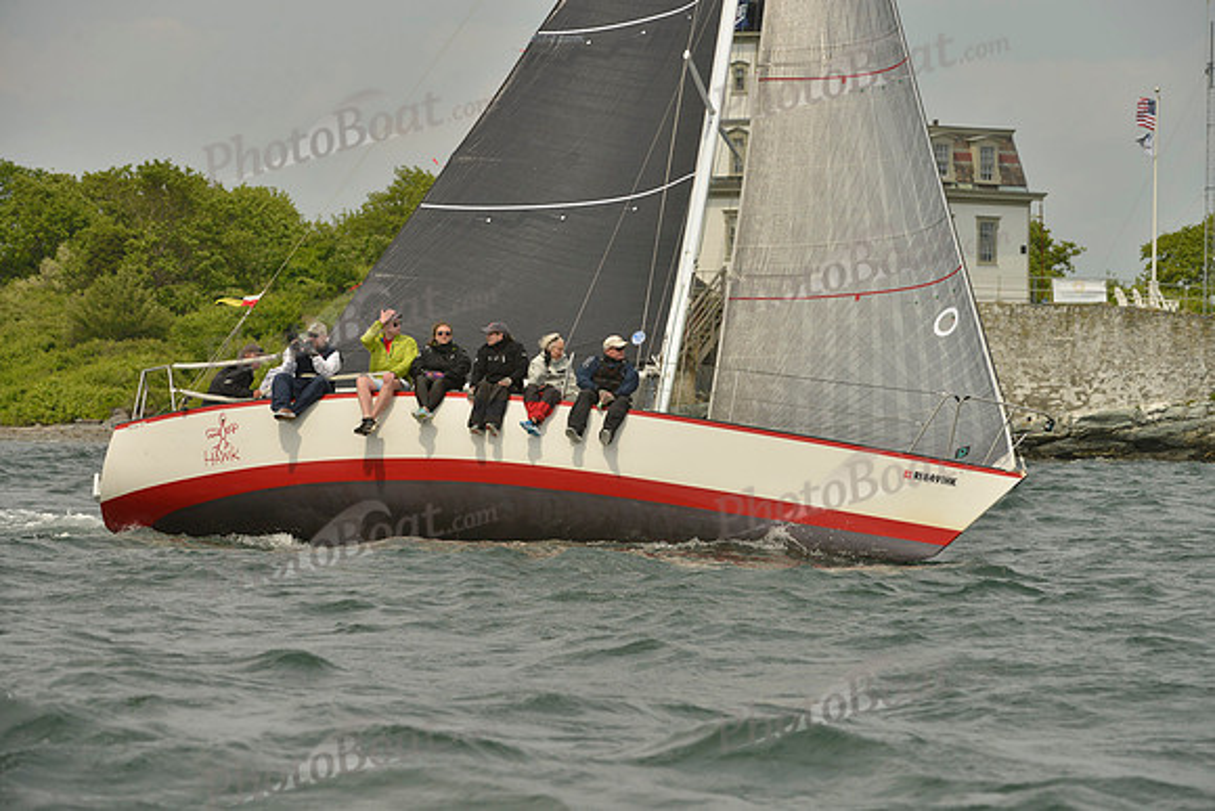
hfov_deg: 10.3
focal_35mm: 200
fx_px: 6751
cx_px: 608
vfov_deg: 6.9
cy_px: 406
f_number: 8
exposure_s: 1/1250
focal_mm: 200
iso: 280
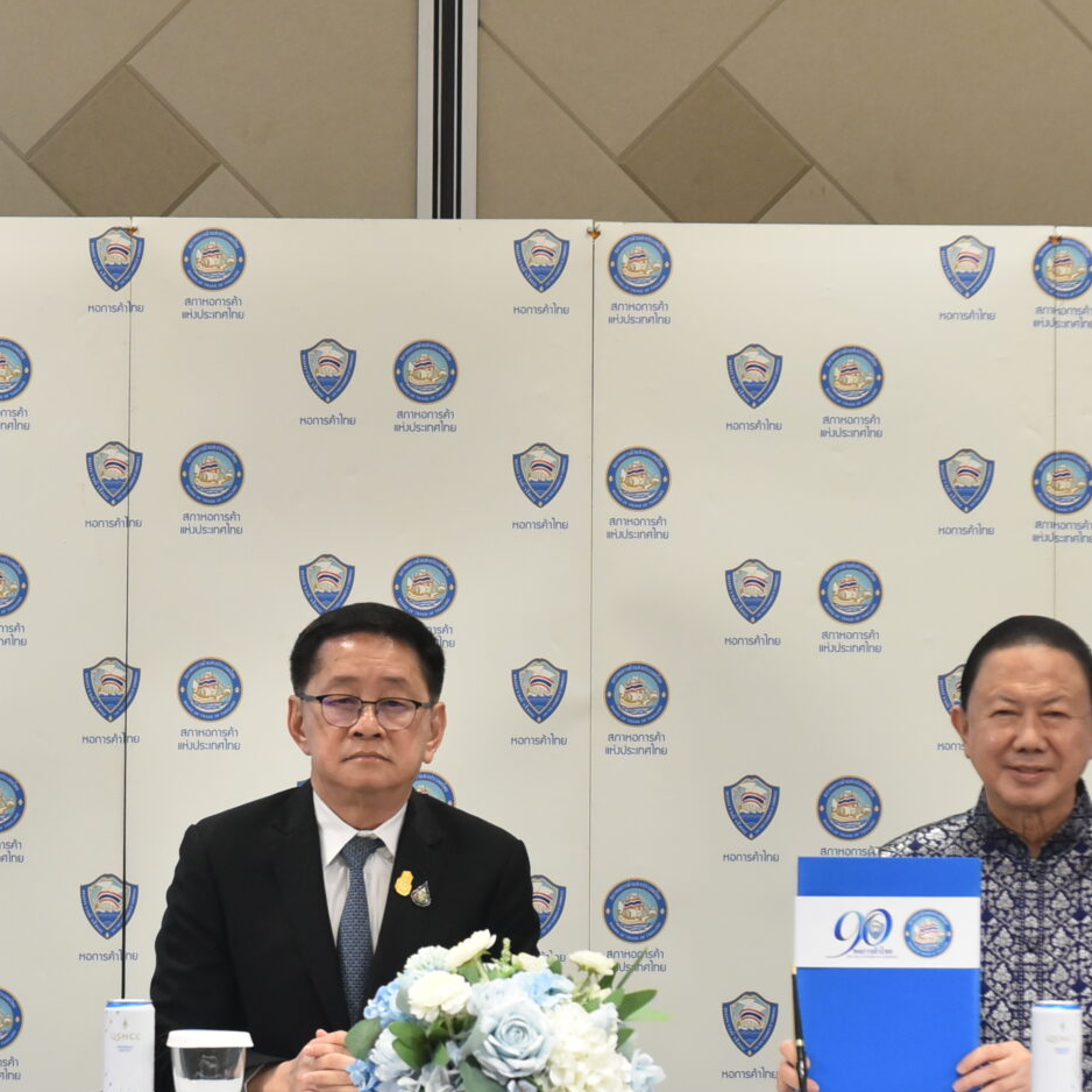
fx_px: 4640
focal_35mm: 130
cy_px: 601
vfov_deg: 13.4
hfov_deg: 13.4
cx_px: 588
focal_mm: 56
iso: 2500
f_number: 3.5
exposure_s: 1/160
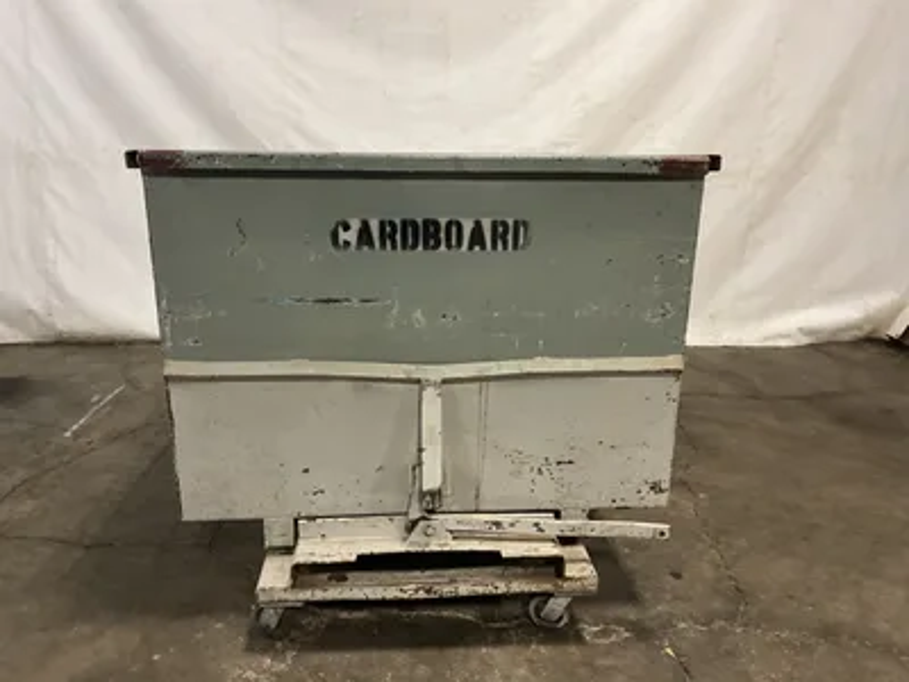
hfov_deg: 61.7
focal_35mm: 29
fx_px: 762
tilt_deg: -15.8
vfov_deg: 48.2
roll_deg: -0.7
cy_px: 341
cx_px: 454
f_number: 1.8
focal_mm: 3
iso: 320
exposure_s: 1/56
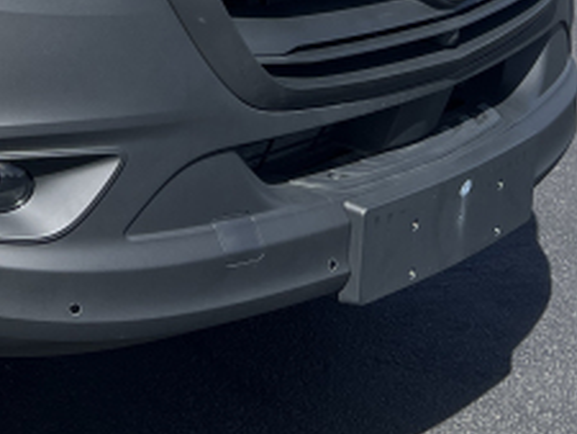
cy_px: -253
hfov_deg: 17.3
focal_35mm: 104
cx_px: -251
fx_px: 1734
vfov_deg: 13.3
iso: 50
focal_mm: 5.7
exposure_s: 1/5882
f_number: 1.5
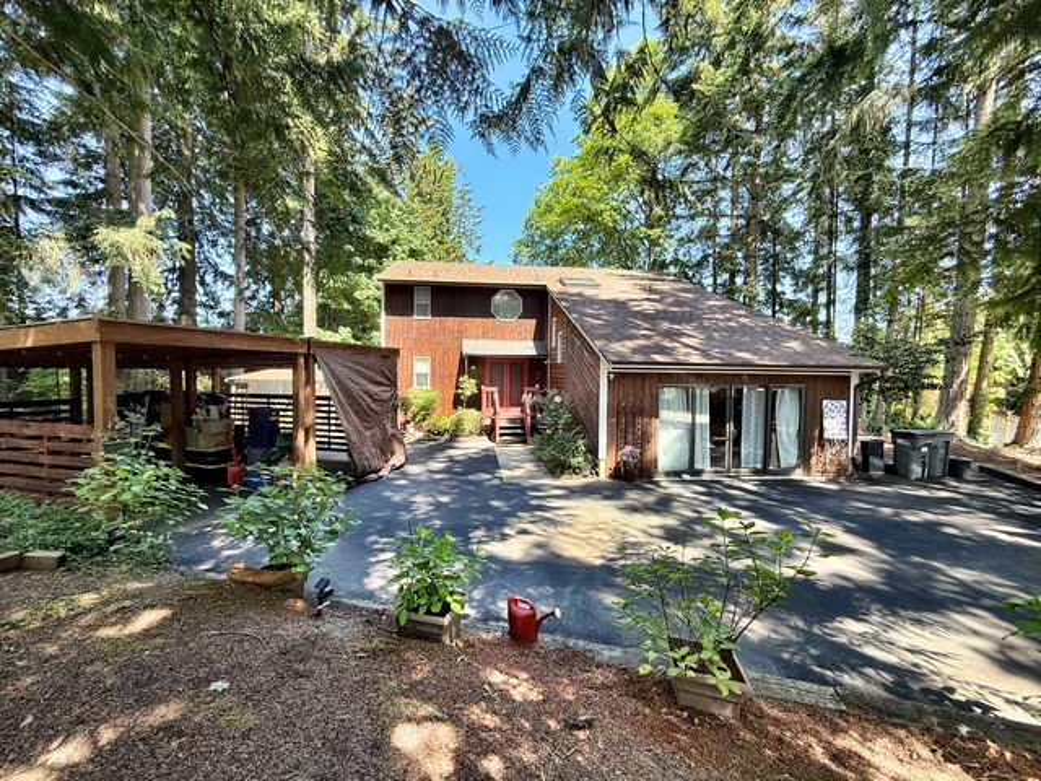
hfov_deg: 102.1
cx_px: 520
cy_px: 390
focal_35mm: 14
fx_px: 421
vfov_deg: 85.7
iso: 50
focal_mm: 2.22
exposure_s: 1/201
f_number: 2.2
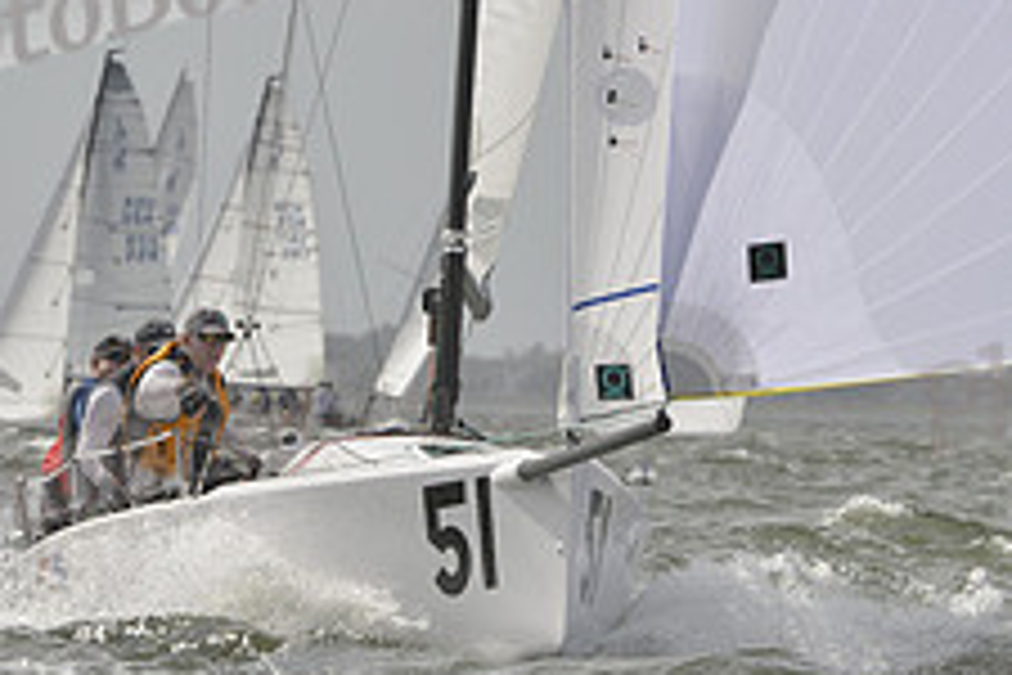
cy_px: 169
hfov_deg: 2.8
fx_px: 20997
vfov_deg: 1.8
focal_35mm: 747
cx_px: 688
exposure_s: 1/1600
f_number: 10
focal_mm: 290
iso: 400
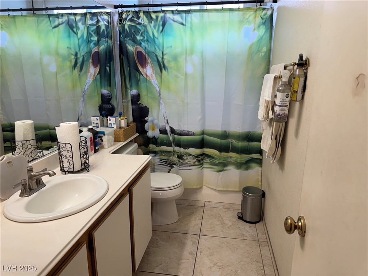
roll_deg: -0.2
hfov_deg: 71.6
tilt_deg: -14.7
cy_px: 138
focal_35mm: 24
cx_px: 184
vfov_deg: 56.8
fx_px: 255
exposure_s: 1/120
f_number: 1.78
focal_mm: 6.76
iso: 100
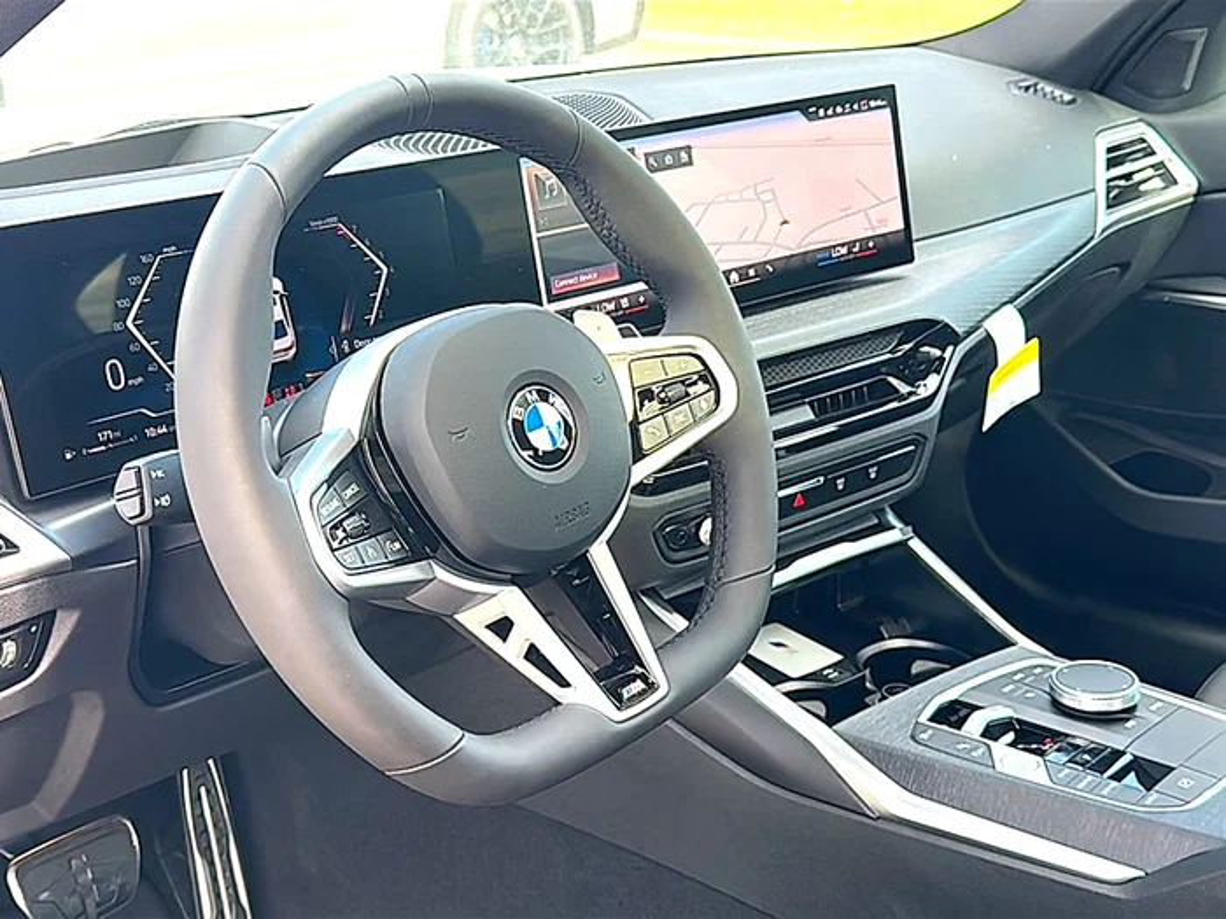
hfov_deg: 47.9
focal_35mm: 39
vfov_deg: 36.8
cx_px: 613
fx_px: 1381
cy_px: 460
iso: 125
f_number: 1.78
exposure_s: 1/310
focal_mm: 6.86
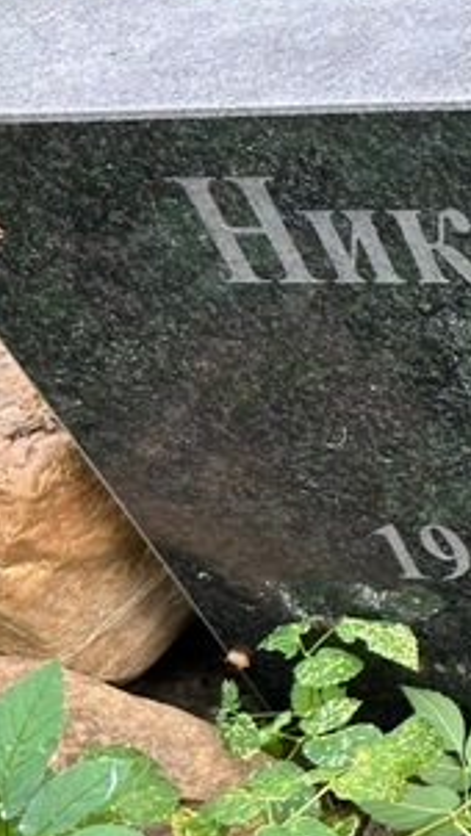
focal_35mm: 75
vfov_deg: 28.2
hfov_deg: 13.7
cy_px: 482
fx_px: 1664
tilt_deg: -46.7
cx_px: 948
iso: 32
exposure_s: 1/131
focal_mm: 5.7
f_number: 1.5
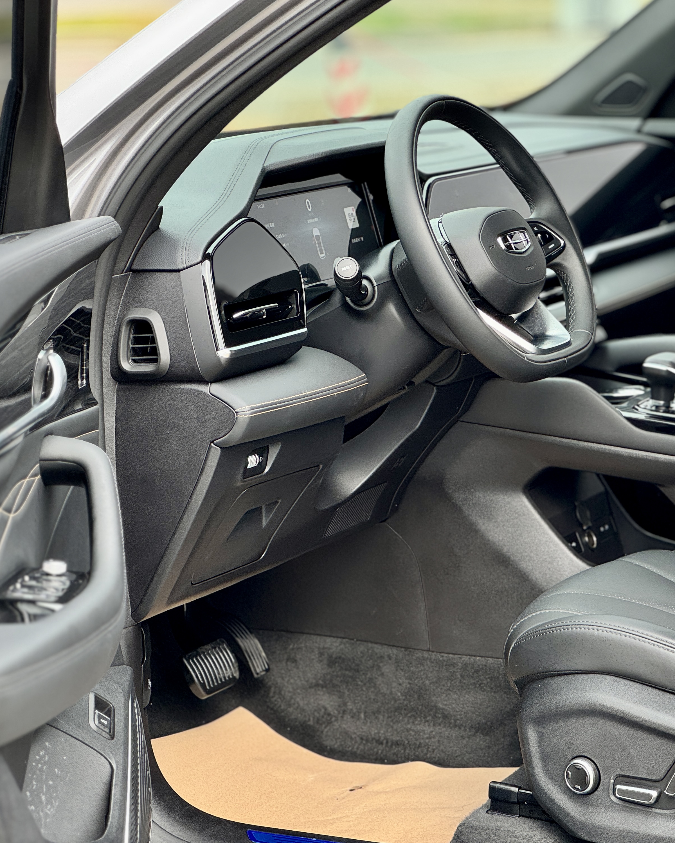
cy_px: 420
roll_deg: +2.1
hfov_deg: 15.2
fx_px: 2522
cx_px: 463
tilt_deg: -11.6
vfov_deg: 19.0
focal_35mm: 101
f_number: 2.8
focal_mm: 9
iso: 64
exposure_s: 1/99
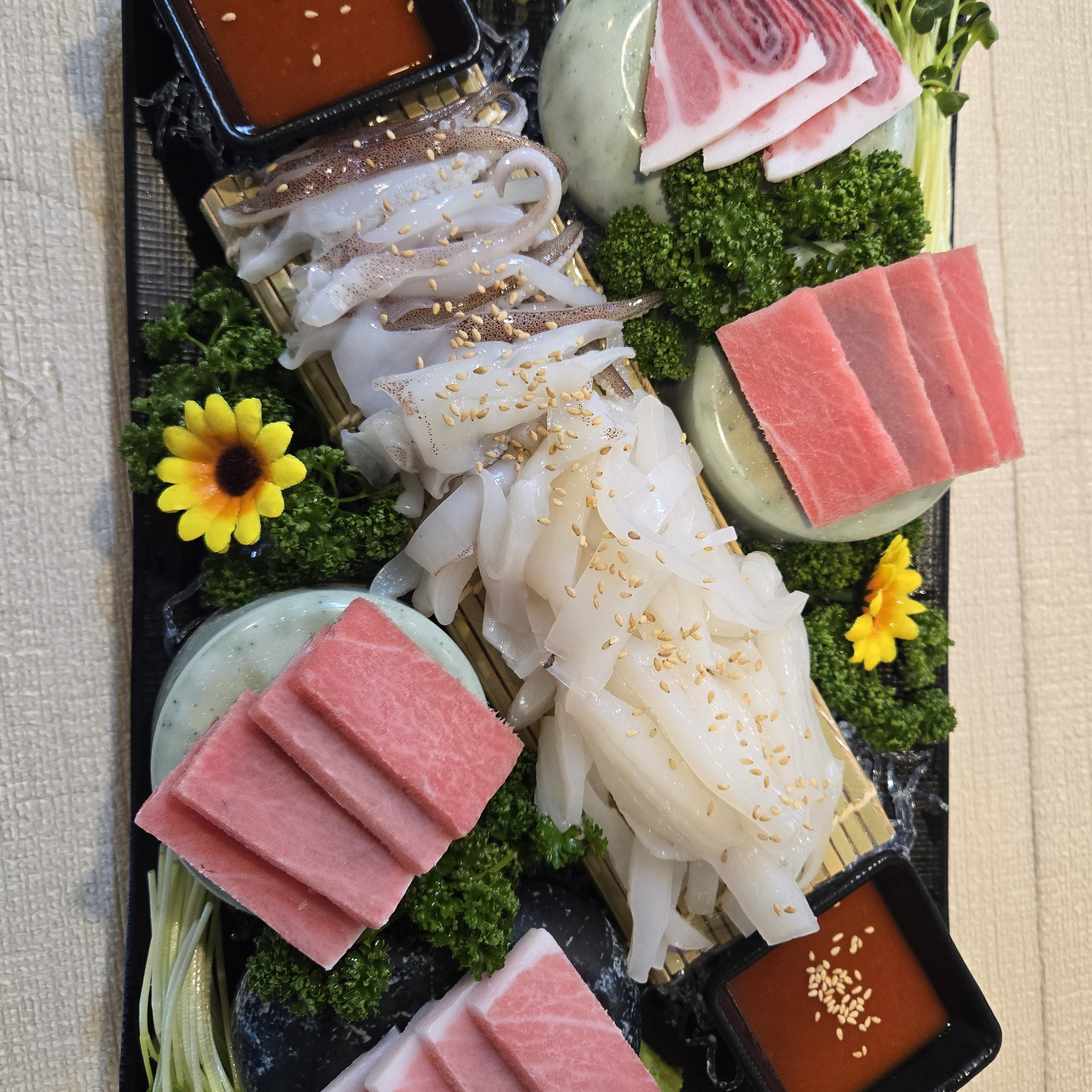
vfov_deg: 57.3
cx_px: 557
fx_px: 999
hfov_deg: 57.3
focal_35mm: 28
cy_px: 532
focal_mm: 5.4
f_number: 1.8
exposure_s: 1/120
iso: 250
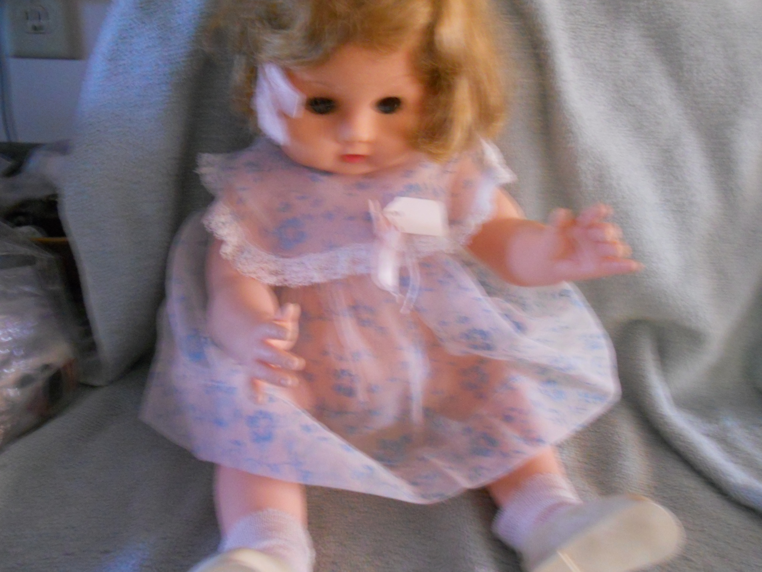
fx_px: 704
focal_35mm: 32
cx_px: 381
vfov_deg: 44.2
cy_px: 286
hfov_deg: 56.8
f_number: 3.5
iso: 500
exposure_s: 1/8
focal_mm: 5.8
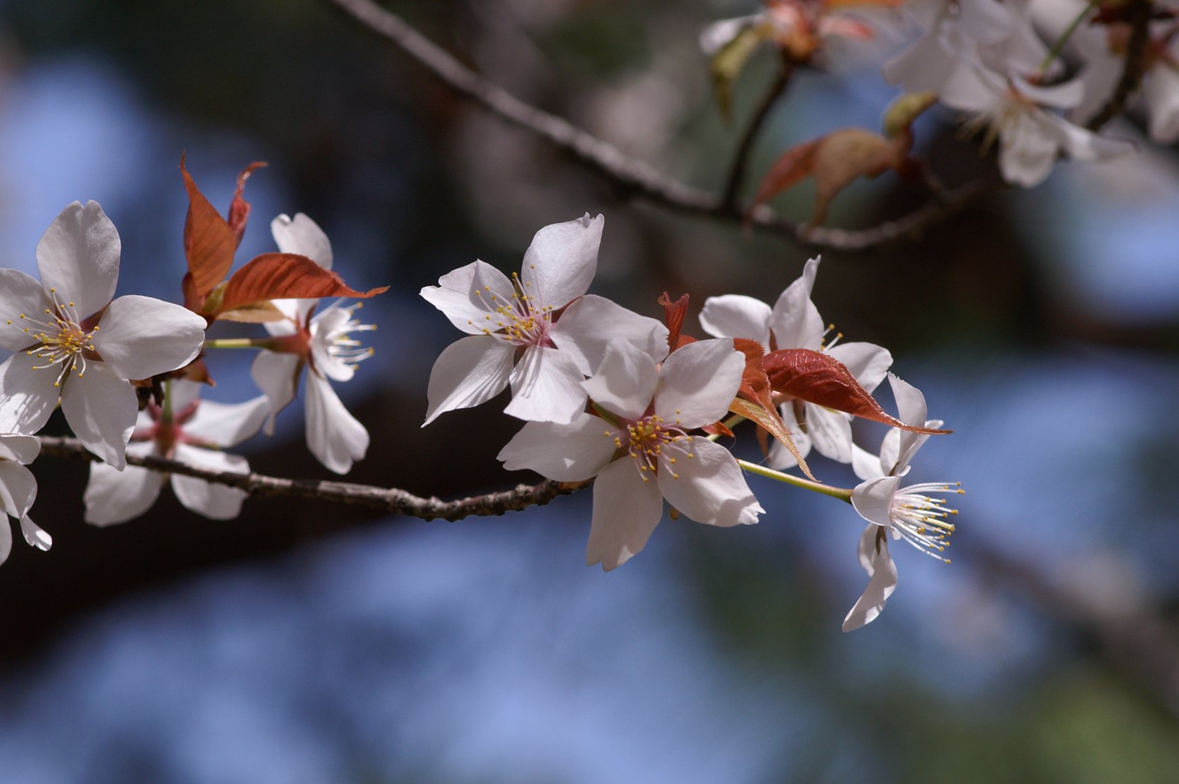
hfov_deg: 11.8
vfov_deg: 7.8
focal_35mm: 175
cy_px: 370
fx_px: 5726
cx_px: 518
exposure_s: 1/500
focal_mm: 100
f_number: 8
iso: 200
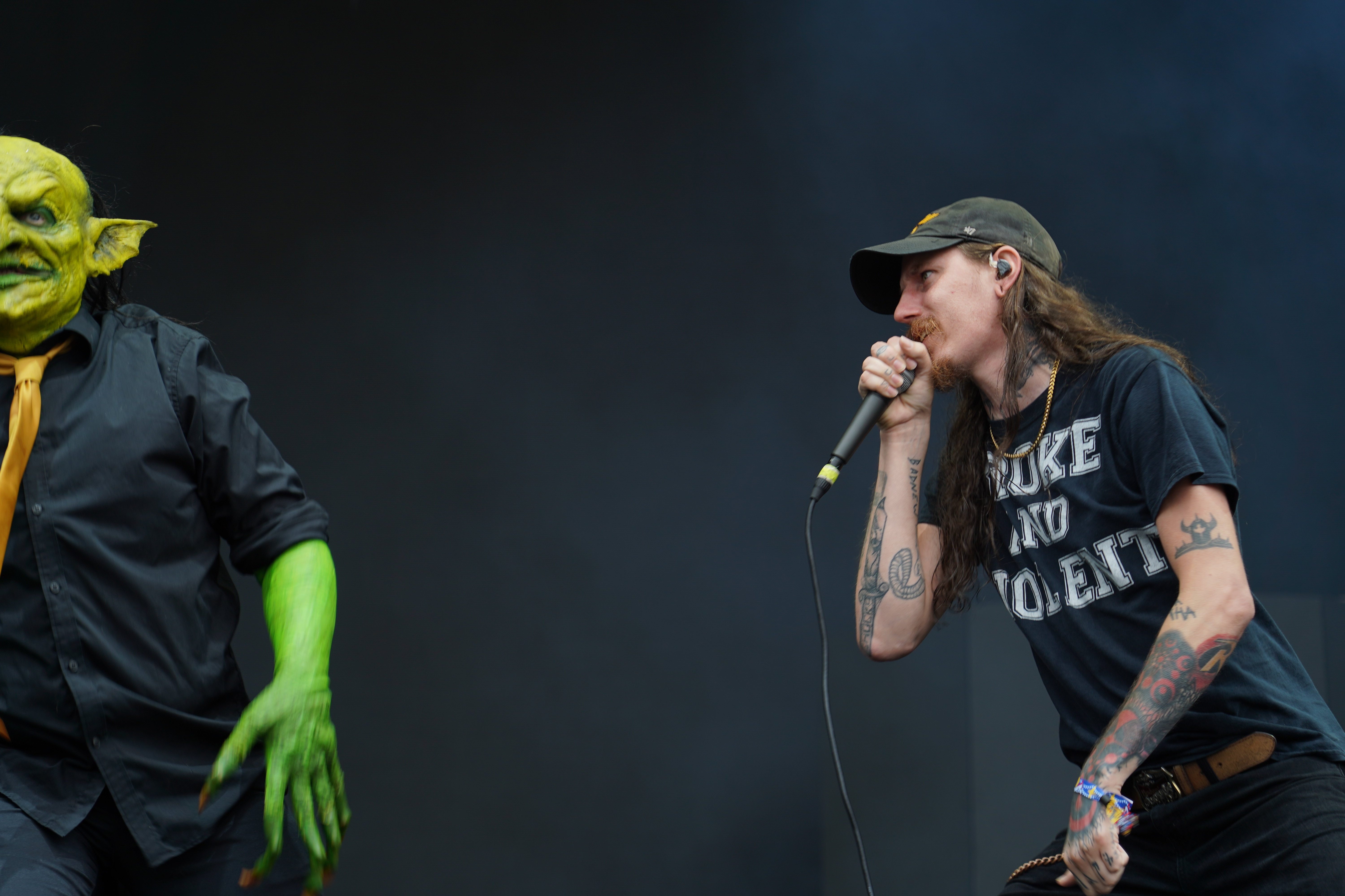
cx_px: 672
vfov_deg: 13.7
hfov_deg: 20.4
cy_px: 448
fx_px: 3736
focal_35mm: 100
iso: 100
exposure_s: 1/125
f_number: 4.5
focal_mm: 100
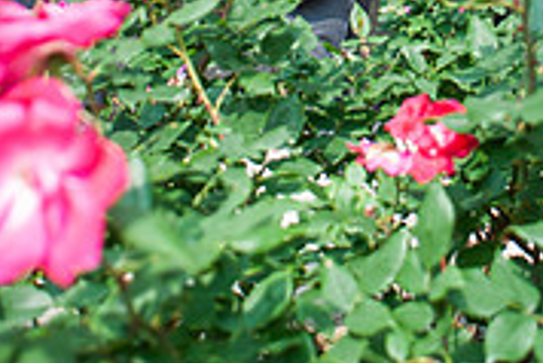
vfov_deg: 19.0
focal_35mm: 65
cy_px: -146
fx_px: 981
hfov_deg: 30.0
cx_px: 458
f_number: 3.2
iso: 320
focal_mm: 20
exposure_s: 1/1000
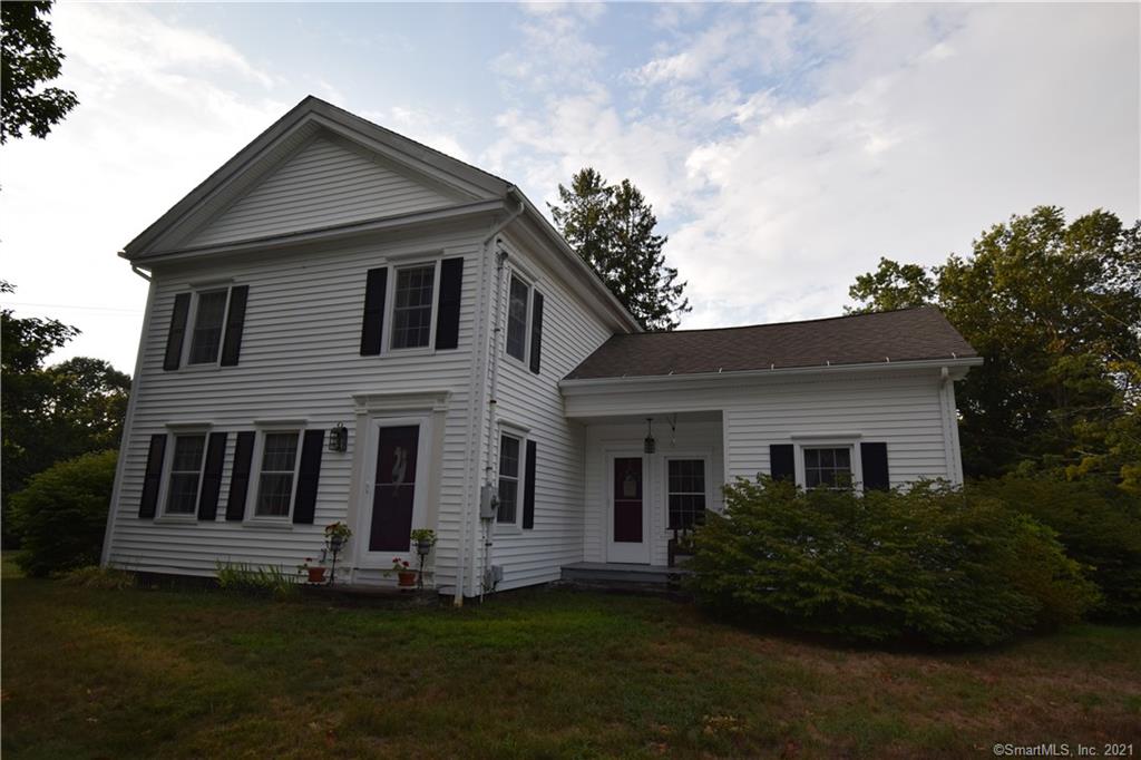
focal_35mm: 20
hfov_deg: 85.4
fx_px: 618
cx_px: 570
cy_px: 380
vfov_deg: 63.2
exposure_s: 1/160
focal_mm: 13
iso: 100
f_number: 6.3
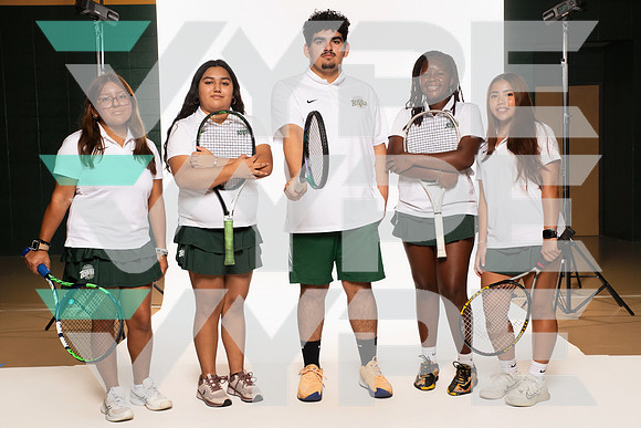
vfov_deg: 29.3
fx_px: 819
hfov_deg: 42.7
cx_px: 320
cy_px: 214
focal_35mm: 46
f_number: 7.1
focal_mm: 46
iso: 800
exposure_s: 1/320
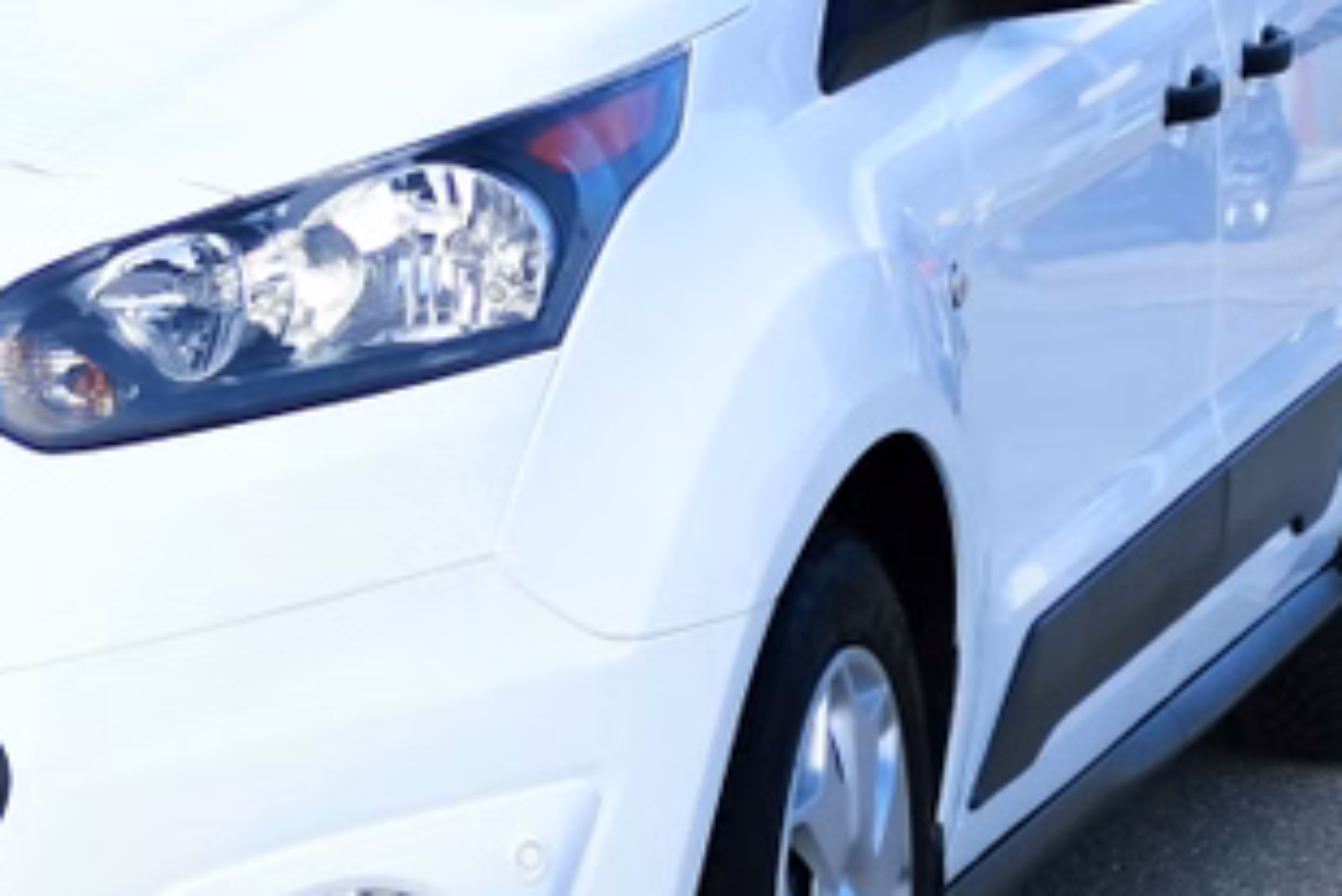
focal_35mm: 134
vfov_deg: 10.2
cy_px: 364
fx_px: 4997
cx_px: -100
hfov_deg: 14.9
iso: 50
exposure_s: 1/1580
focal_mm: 5.58
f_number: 1.8
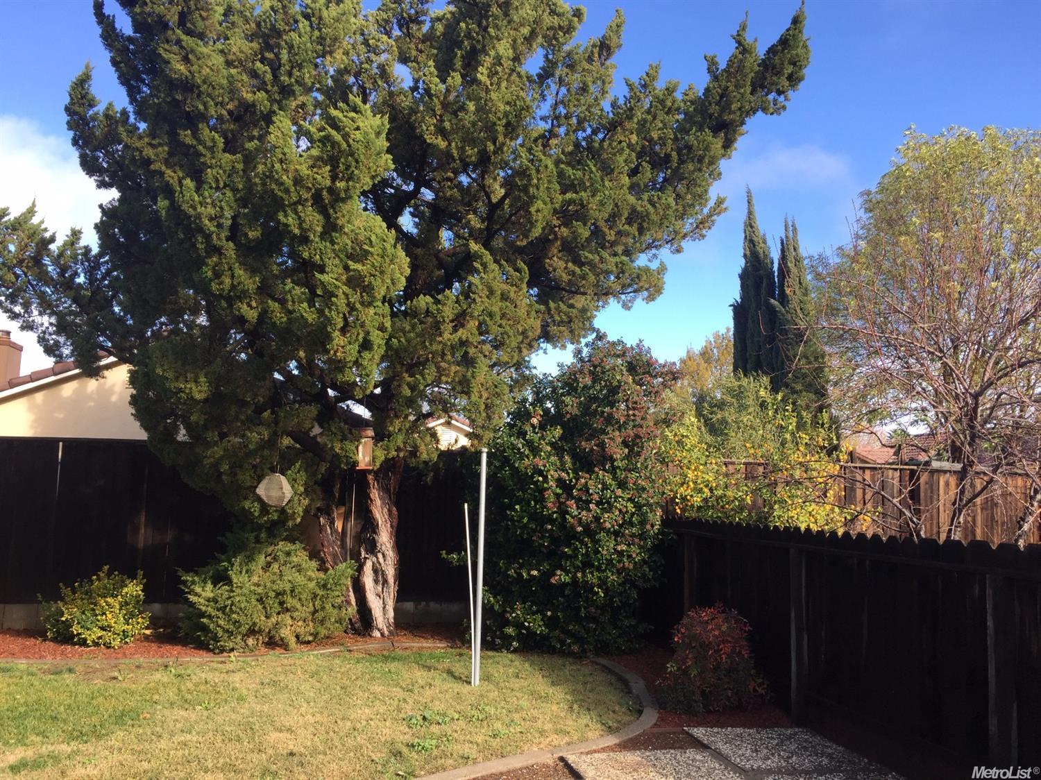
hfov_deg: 61.7
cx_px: 520
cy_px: 390
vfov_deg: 48.2
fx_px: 872
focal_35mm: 29
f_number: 2.2
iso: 32
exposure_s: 1/542
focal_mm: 4.15
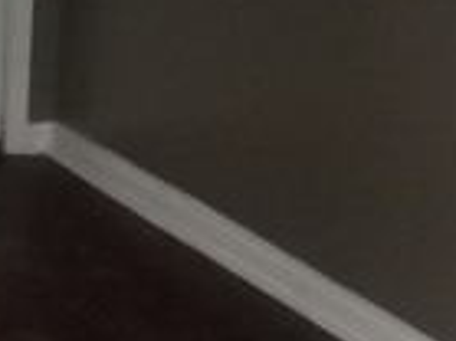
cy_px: 10
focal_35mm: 152
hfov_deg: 12.1
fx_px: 2001
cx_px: -308
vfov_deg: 9.7
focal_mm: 5.9
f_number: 3.3
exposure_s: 1/30
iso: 320
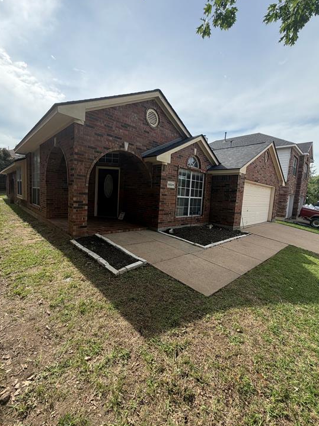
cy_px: 212
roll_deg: -4.2
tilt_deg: -3.6
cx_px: 156
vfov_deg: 98.2
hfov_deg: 81.8
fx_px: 184
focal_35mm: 15
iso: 20
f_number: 2.2
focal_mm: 2.22
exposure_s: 1/830
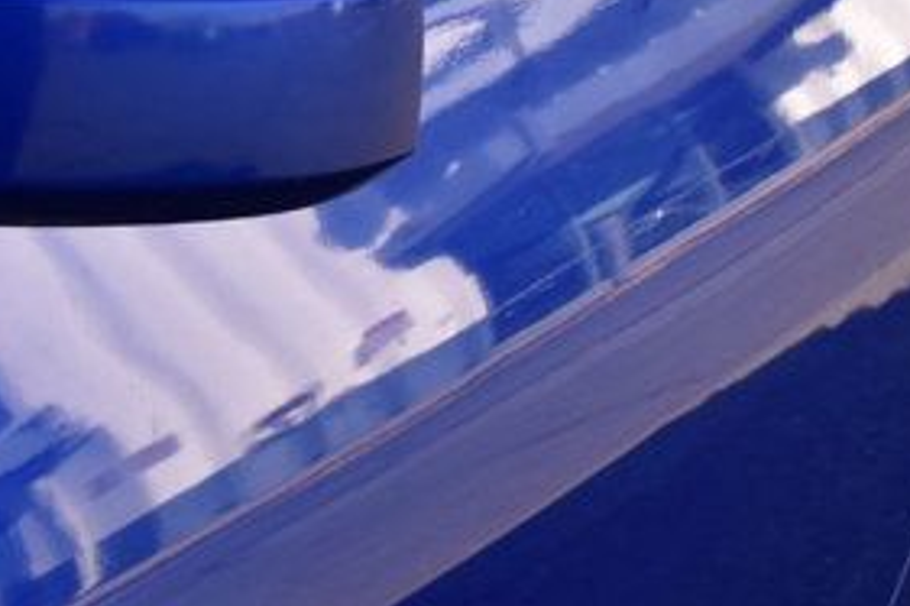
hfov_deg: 14.3
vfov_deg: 9.6
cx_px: 23
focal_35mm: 142
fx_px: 3587
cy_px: 159
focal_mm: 26
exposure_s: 1/200
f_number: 10
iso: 400
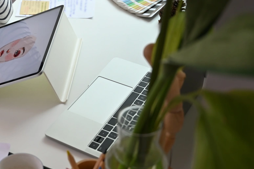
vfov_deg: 18.6
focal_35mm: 73
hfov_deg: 27.3
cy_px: 55
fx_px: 515
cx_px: 58
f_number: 4
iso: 640
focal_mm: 44
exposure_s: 1/320
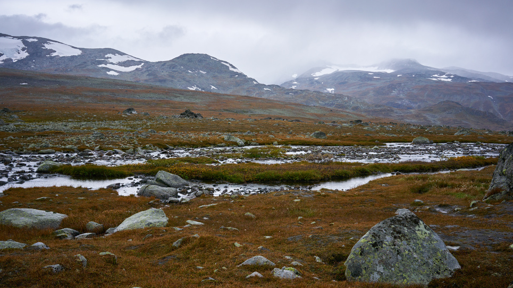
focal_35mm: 38
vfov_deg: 31.2
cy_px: 155
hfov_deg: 52.8
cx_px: 263
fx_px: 517
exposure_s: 1/200
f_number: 8
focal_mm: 35
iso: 200
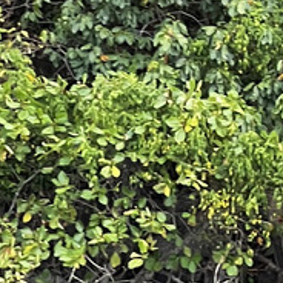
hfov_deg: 3.9
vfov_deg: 3.9
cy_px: 215
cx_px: 564
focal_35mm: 445
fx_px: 4116
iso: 100
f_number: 2.8
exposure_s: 1/122
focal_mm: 9
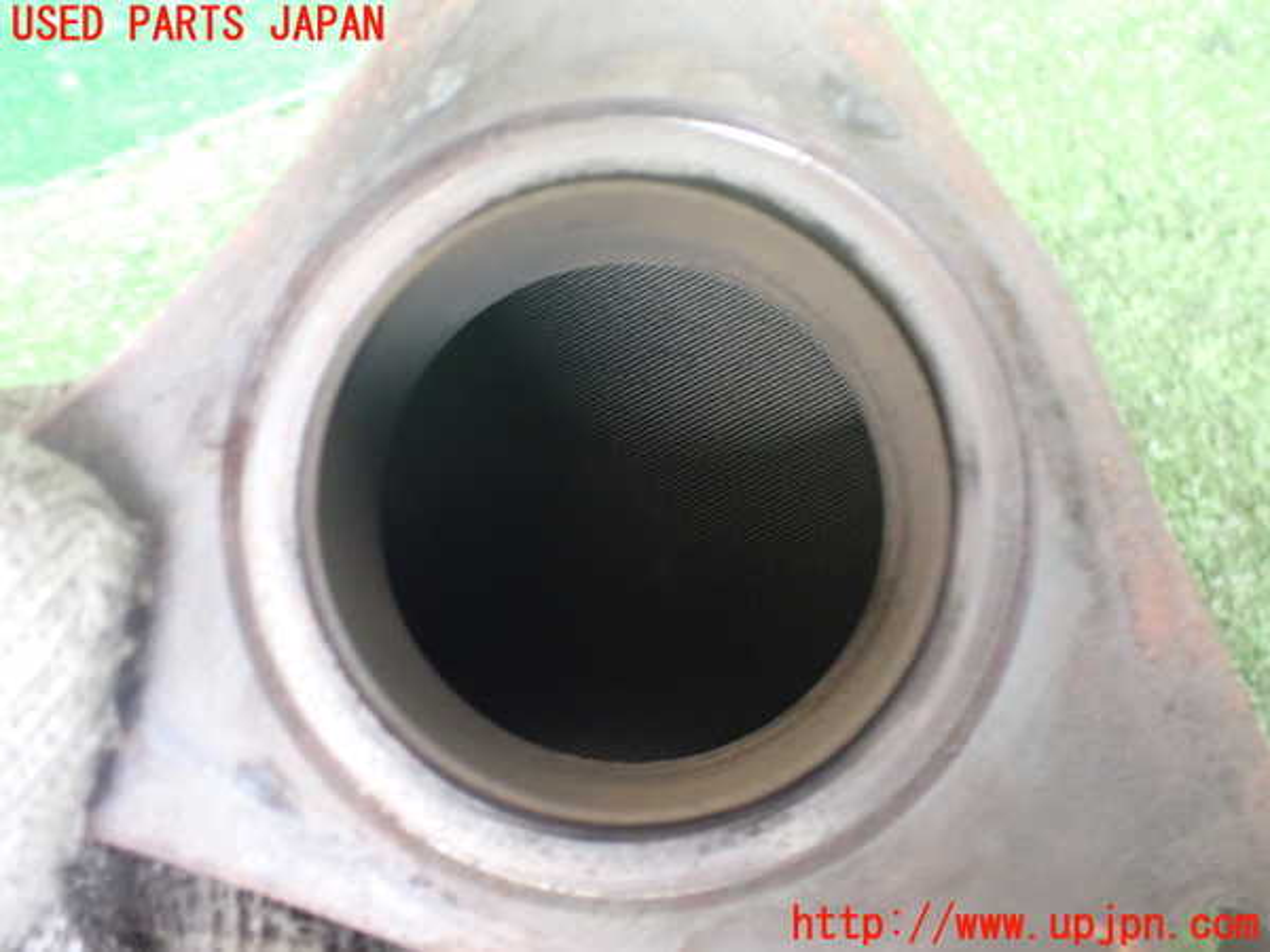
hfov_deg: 60.0
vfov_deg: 46.8
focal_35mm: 30
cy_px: 476
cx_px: 635
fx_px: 1101
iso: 800
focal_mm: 5.4
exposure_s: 1/40
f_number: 2.3
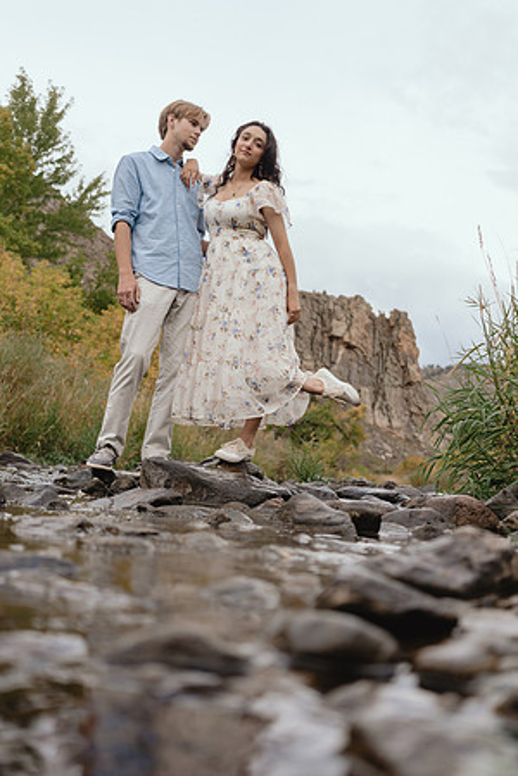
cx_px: 259
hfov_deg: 37.9
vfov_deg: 54.4
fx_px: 755
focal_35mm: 35
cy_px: 388
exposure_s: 1/250
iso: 250
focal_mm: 35
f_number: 2.8
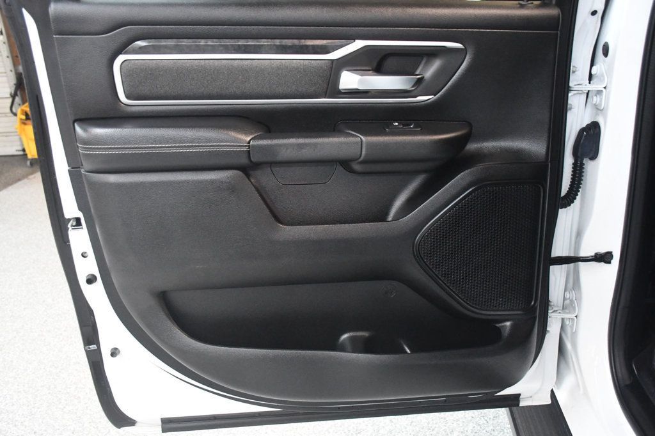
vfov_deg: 38.9
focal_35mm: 34
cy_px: 218
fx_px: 618
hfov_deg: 55.8
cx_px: 328
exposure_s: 1/60
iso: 4500
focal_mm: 23
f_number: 3.8
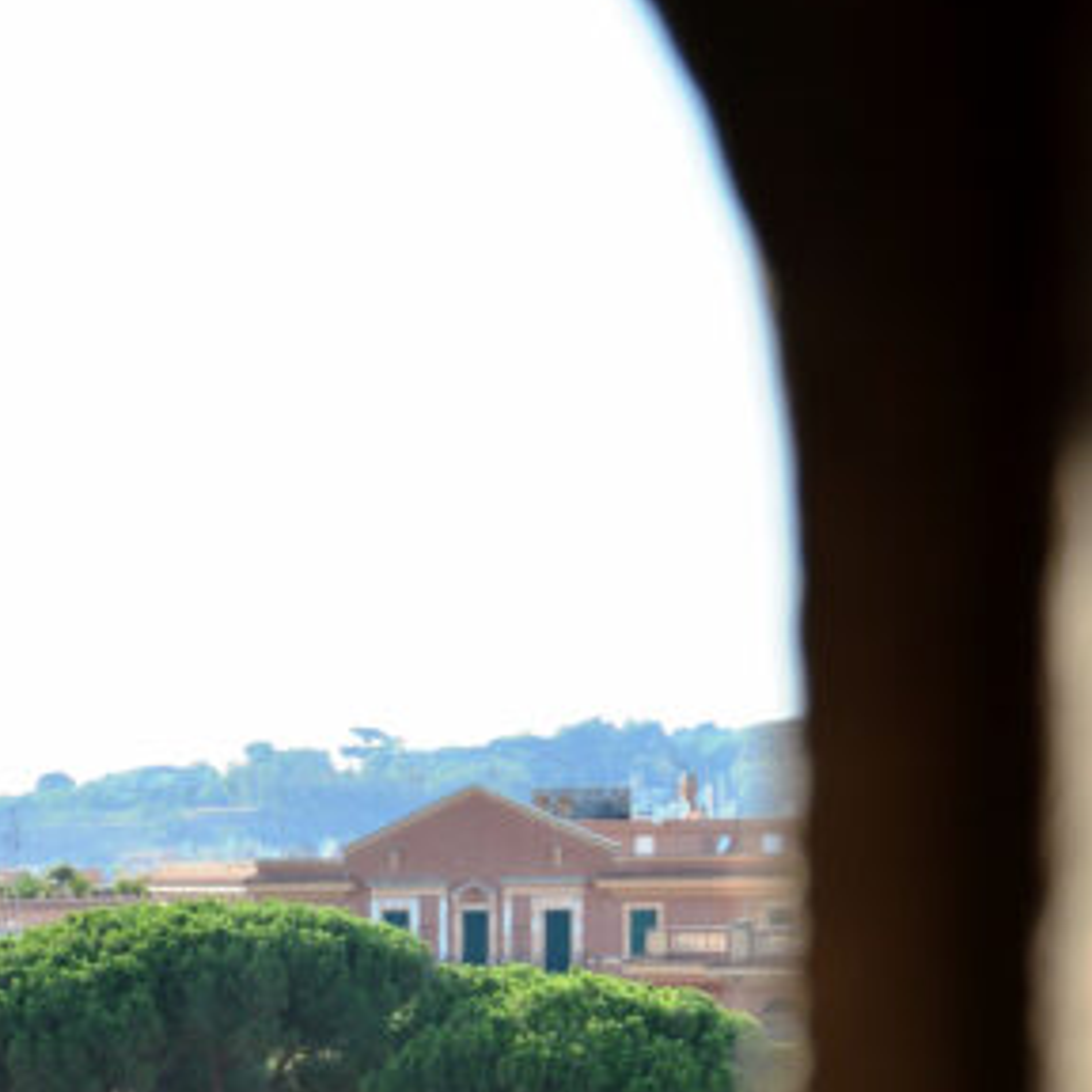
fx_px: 4854
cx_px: 32
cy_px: 1221
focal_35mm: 136
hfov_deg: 12.7
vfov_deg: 12.6
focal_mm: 30
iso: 100
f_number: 4.2
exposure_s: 1/250
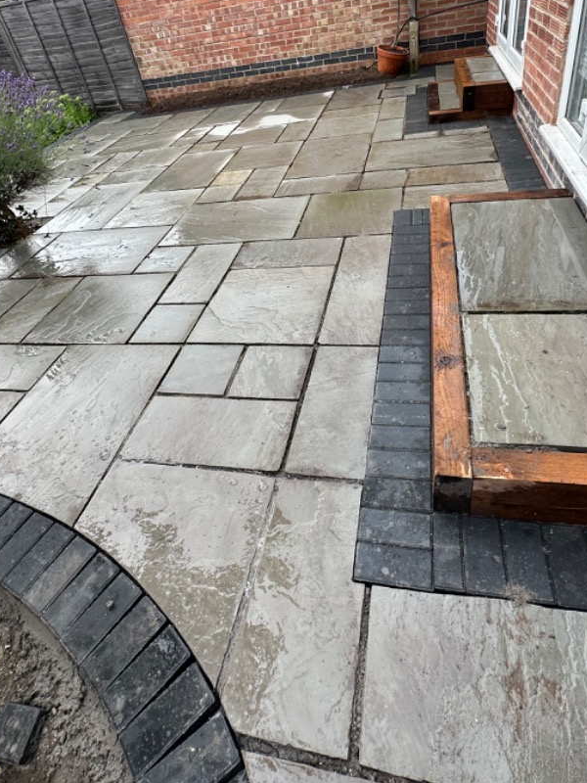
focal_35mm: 21
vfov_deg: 77.9
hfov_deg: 63.4
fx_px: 475
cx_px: 304
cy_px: 306
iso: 40
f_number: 2.2
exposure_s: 1/376
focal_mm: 2.22
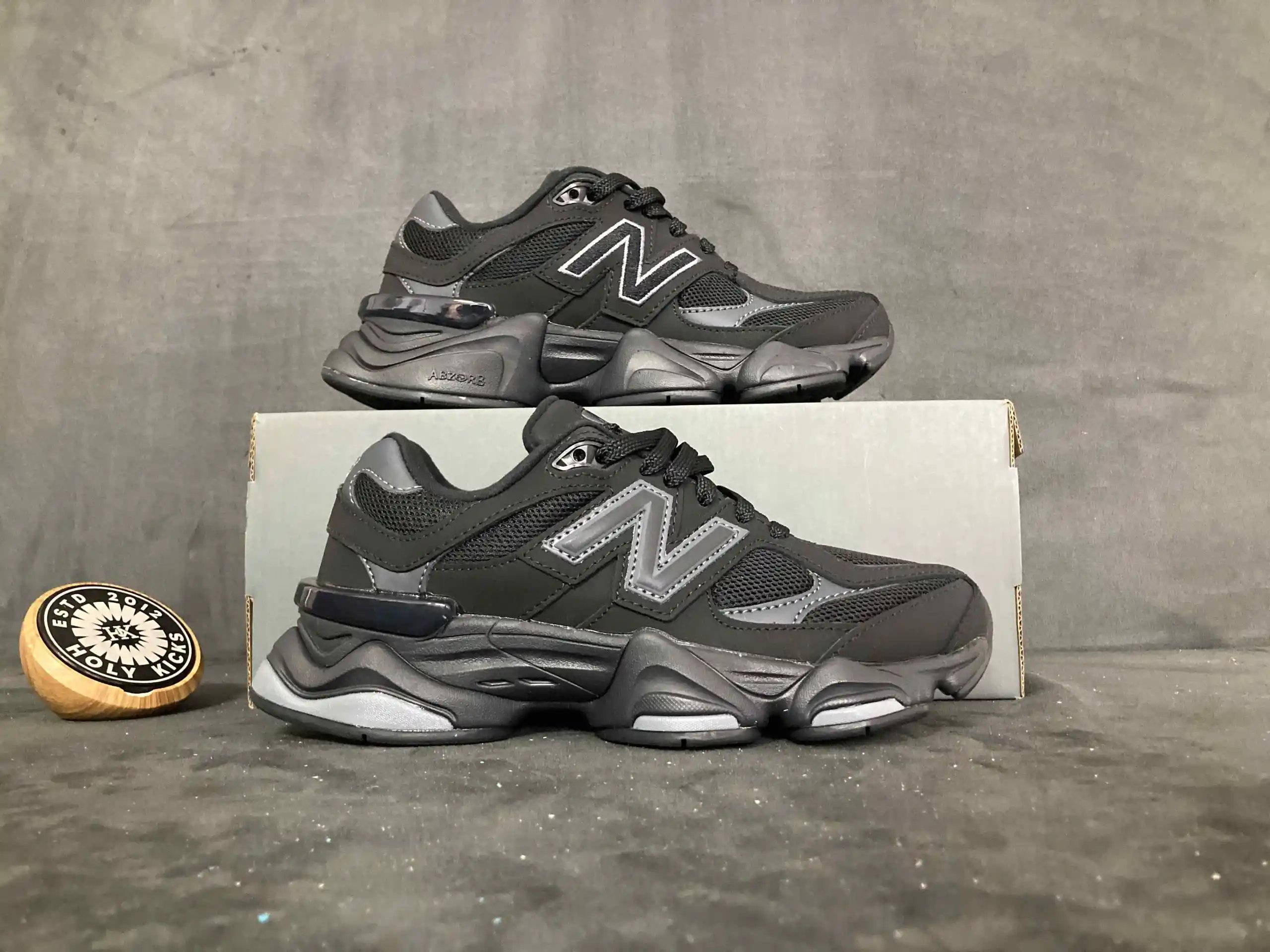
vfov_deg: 49.7
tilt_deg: +6.8
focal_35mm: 28
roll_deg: -0.1
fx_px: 1027
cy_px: 476
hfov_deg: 63.4
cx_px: 635
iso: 640
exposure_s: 1/30
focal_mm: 3.99
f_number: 1.8
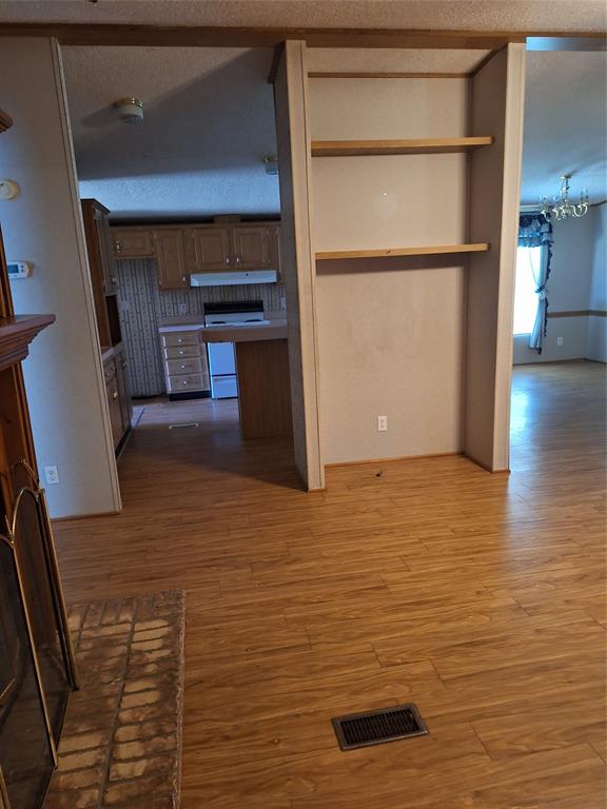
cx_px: 304
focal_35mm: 23
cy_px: 404
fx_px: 538
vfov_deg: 73.9
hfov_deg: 58.9
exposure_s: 1/30
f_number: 1.8
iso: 320
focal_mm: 5.54
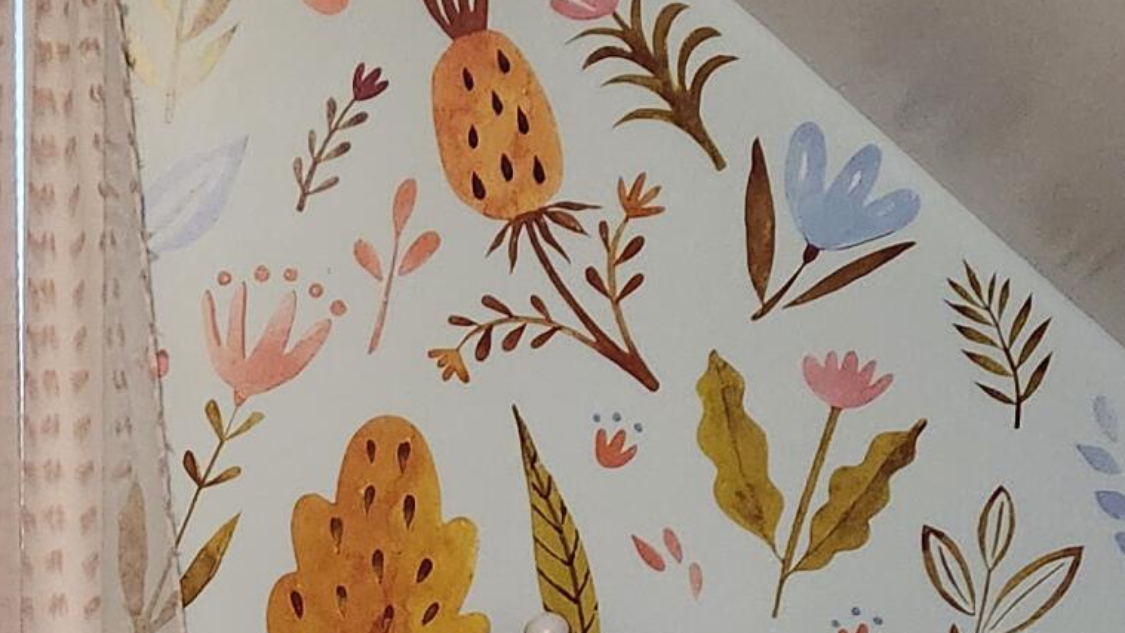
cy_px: 829
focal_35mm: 99
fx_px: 2953
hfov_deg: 21.0
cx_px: 73
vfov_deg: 11.9
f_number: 1.8
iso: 800
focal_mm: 5.4
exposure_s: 1/120
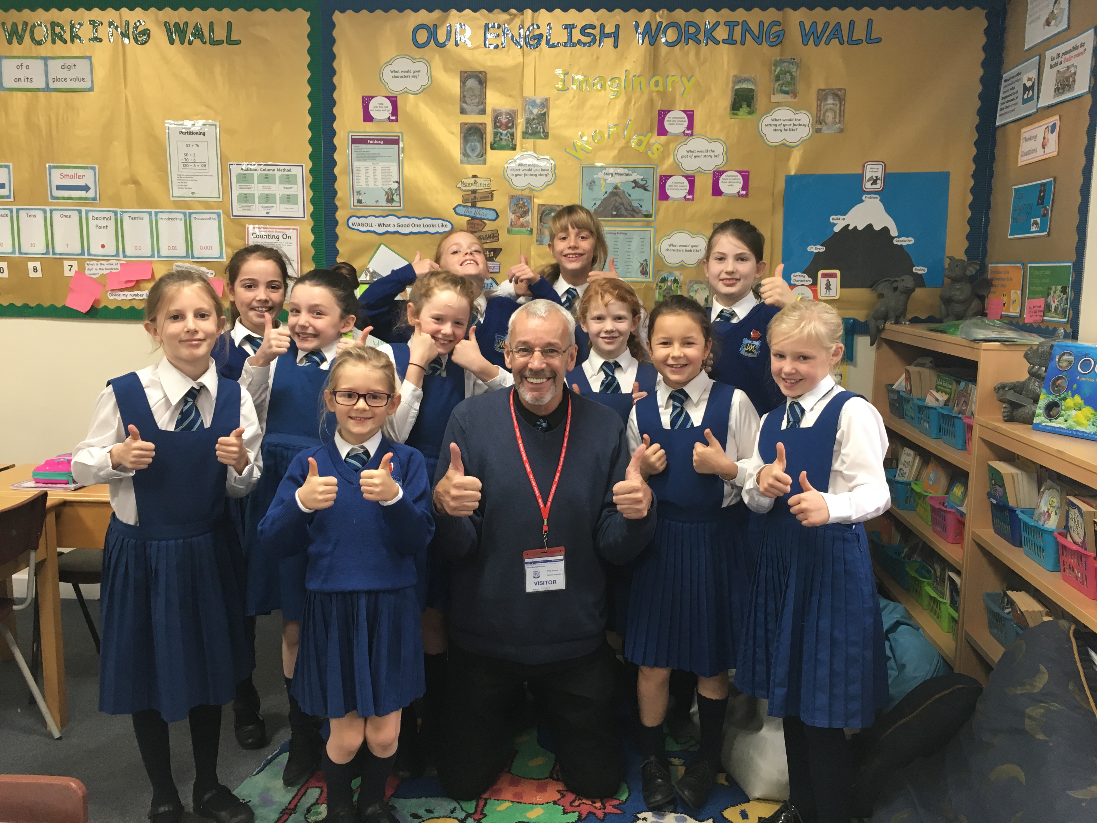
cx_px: 548
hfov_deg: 61.7
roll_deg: -0.6
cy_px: 412
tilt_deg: -8.6
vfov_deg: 48.2
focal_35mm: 29
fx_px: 919
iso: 80
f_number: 2.2
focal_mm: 4.15
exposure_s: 1/33
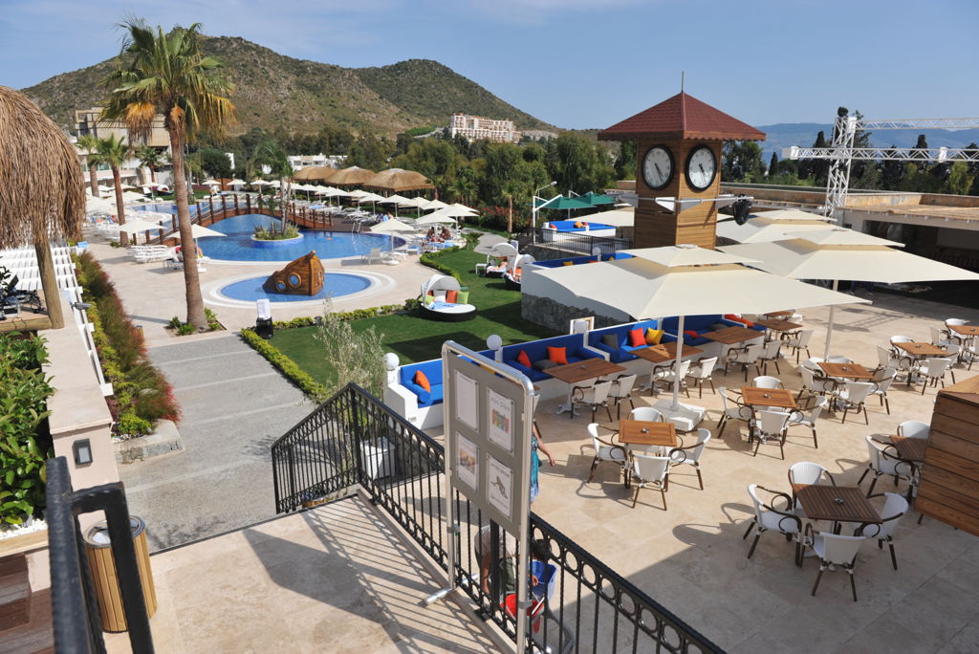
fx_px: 653
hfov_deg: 73.7
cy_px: 327
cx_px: 490
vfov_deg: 53.2
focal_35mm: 24
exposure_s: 1/1250
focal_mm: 24
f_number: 6.3
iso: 250
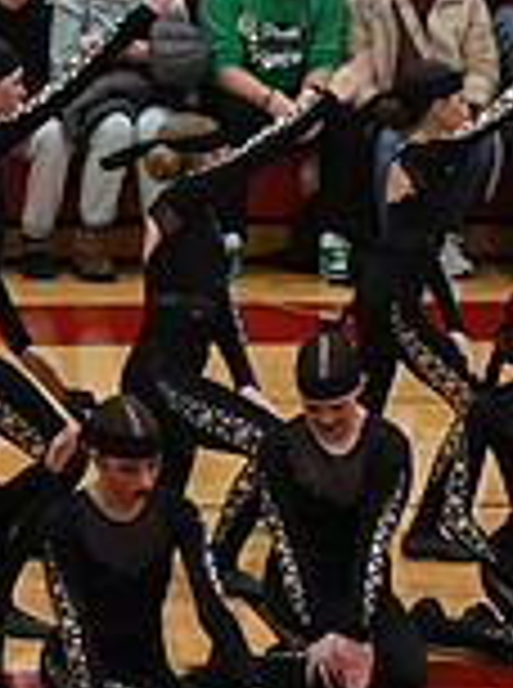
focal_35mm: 384
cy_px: 569
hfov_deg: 3.8
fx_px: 7620
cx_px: -788
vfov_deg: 5.2
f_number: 4
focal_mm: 70
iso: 3200
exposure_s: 1/400
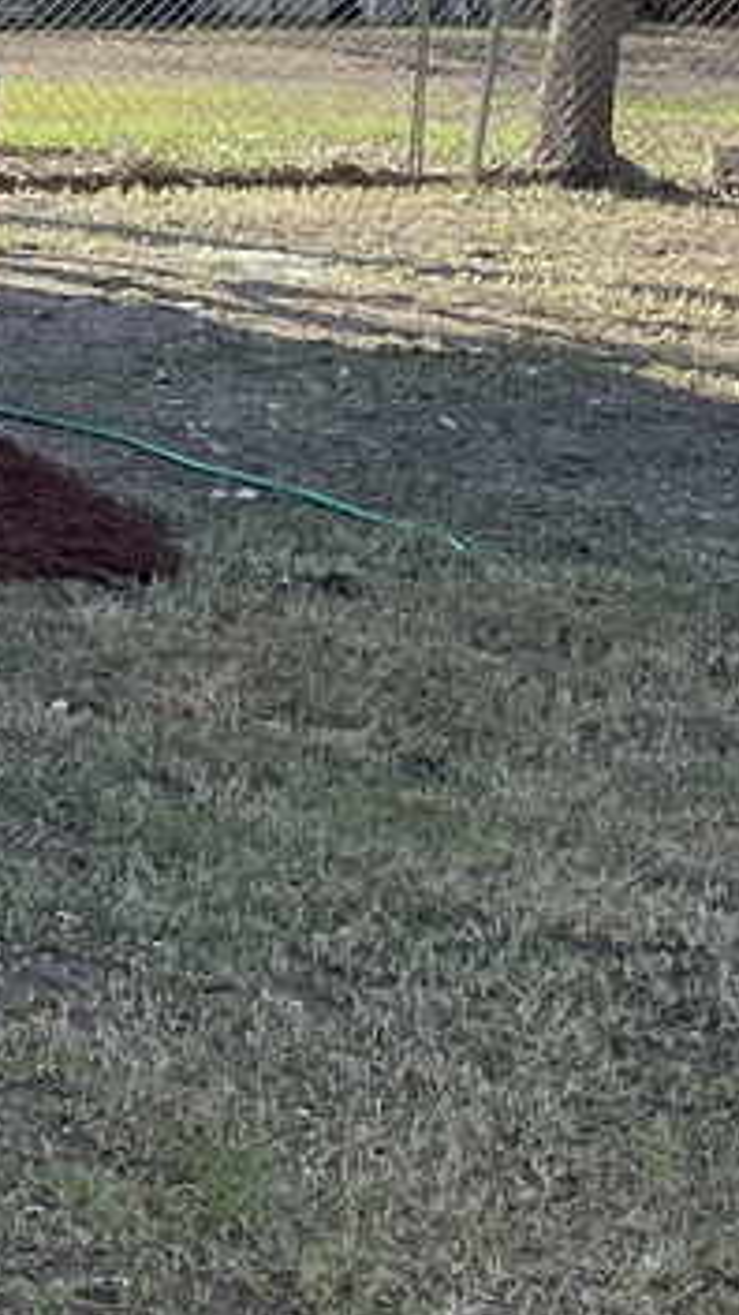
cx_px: -459
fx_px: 4041
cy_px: 613
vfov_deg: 18.5
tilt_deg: -6.4
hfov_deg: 10.0
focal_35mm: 116
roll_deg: +1.3
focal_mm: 4.2
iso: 32
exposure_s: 1/818
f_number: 1.6
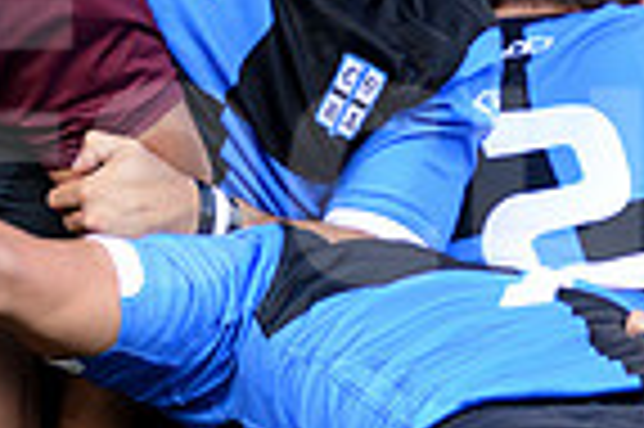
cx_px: -302
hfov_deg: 2.5
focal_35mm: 814
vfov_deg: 1.7
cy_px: 133
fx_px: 14545
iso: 640
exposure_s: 1/500
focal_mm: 200
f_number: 4
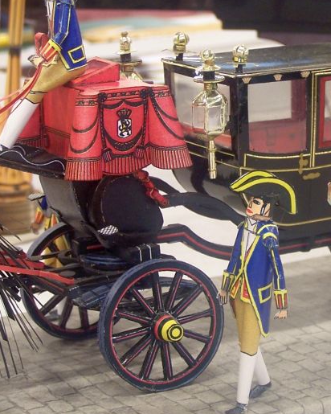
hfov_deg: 11.5
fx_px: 1641
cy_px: 172
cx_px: 280
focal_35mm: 134
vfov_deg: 14.4
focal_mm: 11.5
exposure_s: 1/2
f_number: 3.2
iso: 80
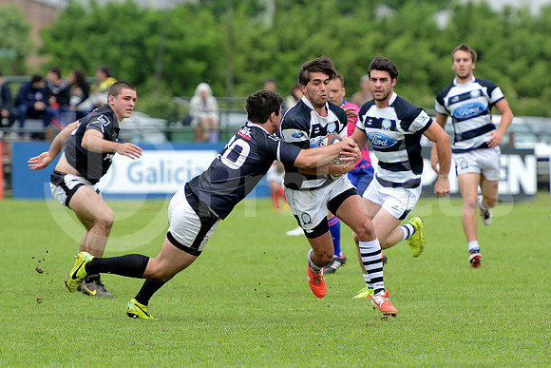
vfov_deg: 6.0
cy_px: 184
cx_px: 276
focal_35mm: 230
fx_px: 3521
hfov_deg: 8.9
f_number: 4
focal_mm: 230
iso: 400
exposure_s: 1/1000
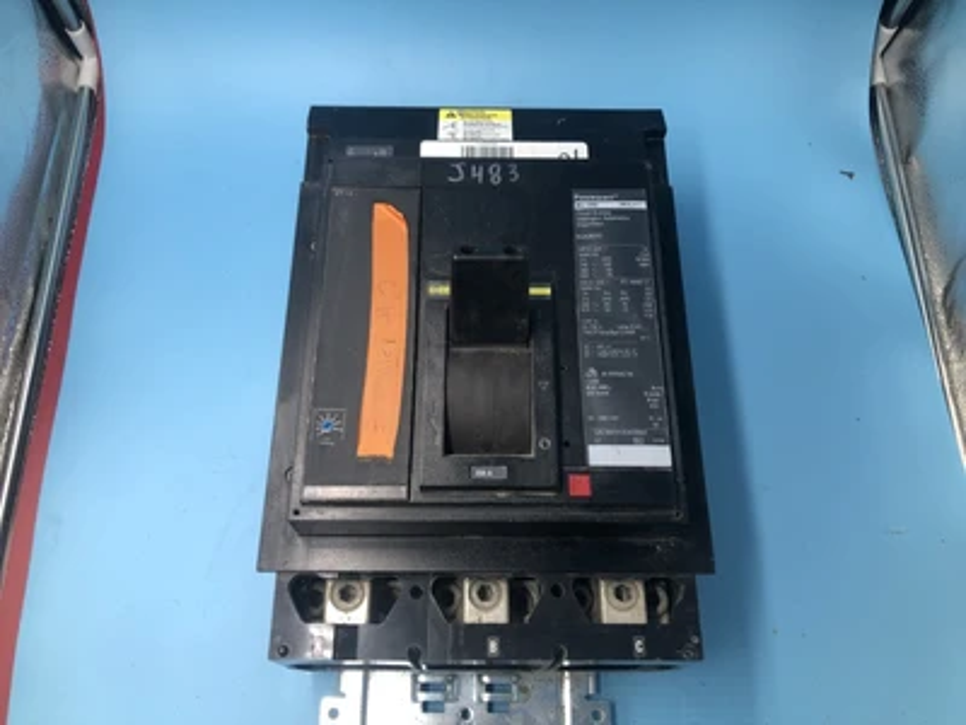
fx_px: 781
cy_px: 362
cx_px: 483
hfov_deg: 63.4
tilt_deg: -67.7
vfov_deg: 49.7
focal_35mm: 28
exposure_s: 1/120
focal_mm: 3.99
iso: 25
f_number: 1.8
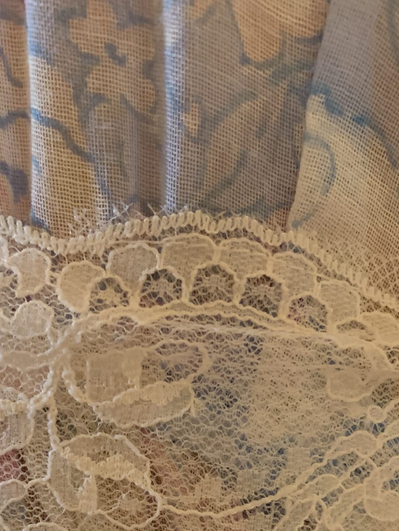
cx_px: 194
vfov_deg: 32.2
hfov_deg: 26.6
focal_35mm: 55
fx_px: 845
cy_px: 531
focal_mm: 4.25
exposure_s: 1/30
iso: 500
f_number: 1.8
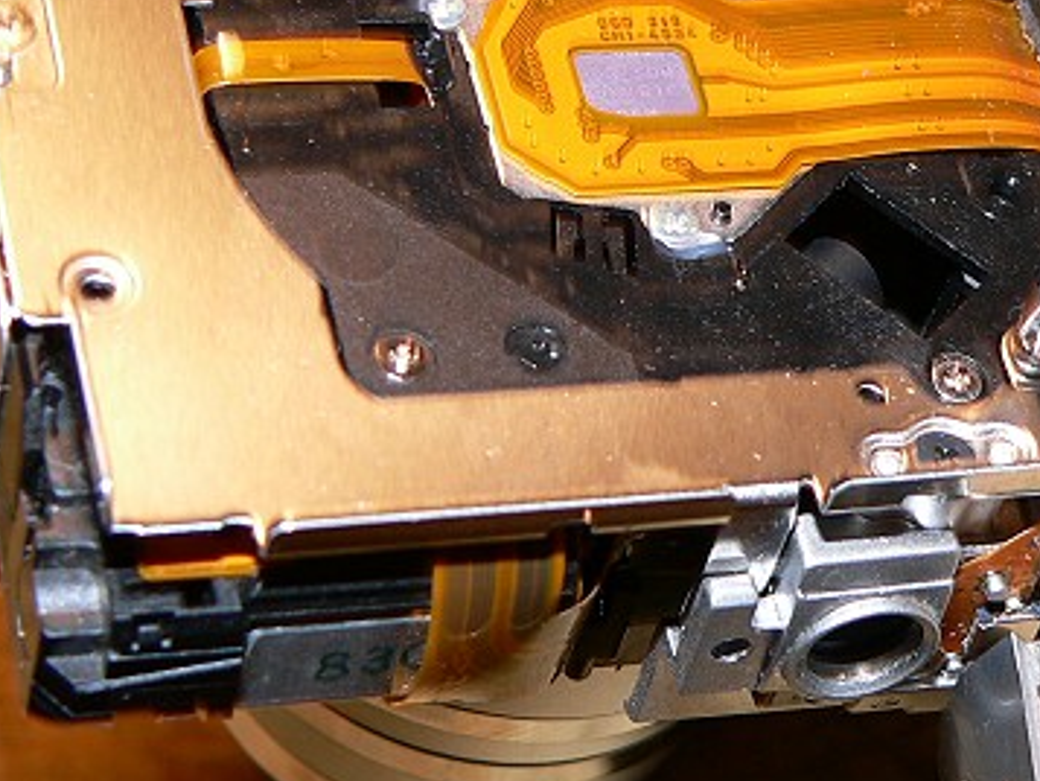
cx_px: 816
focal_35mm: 129
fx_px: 3877
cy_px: 233
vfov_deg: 11.5
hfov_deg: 15.2
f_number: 4
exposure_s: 1/30
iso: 80
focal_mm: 12
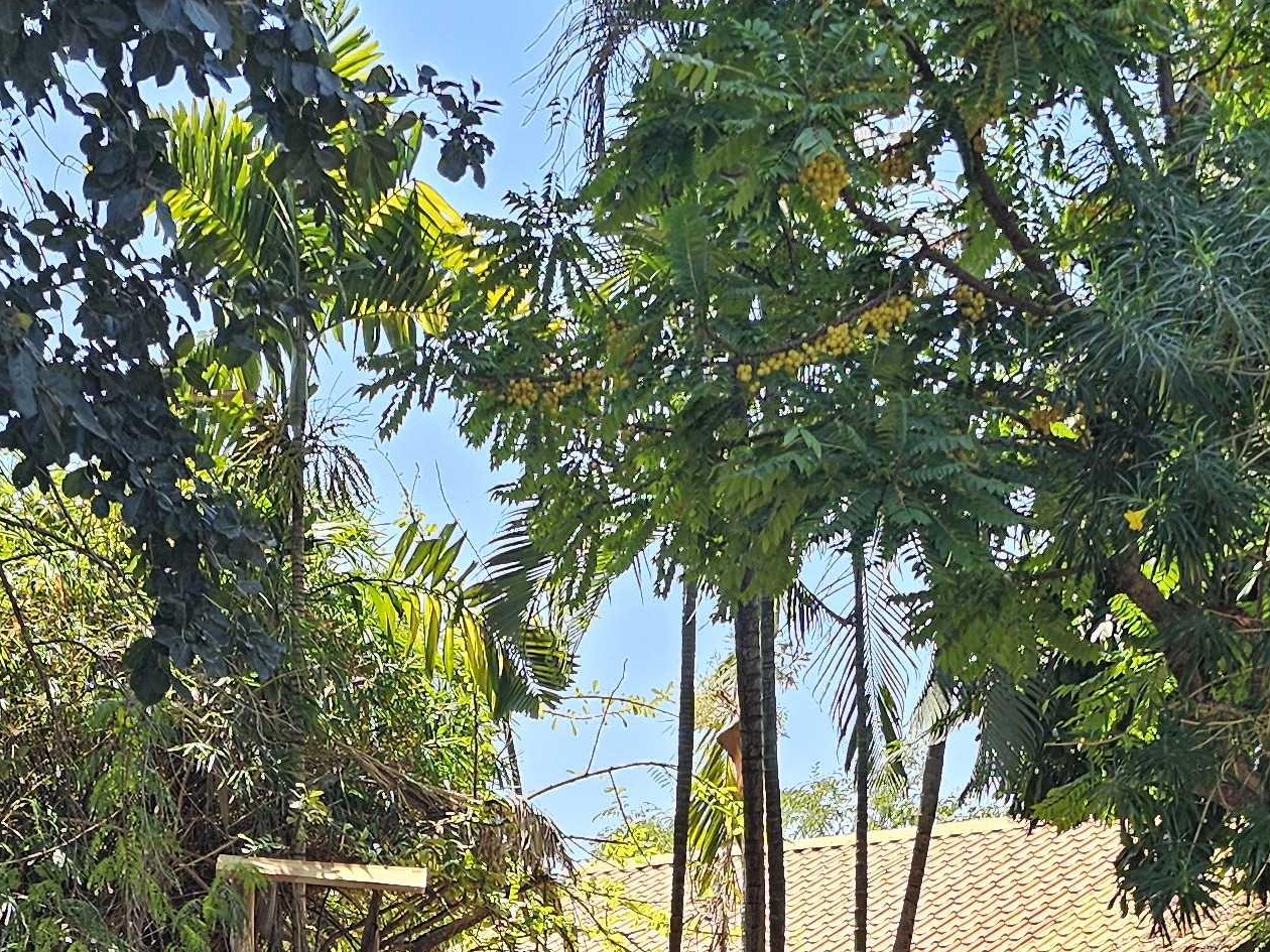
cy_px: 1502
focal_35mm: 73
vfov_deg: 17.7
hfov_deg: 26.7
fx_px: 2678
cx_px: 550
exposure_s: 1/180
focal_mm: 6.3
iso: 12
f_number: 1.7
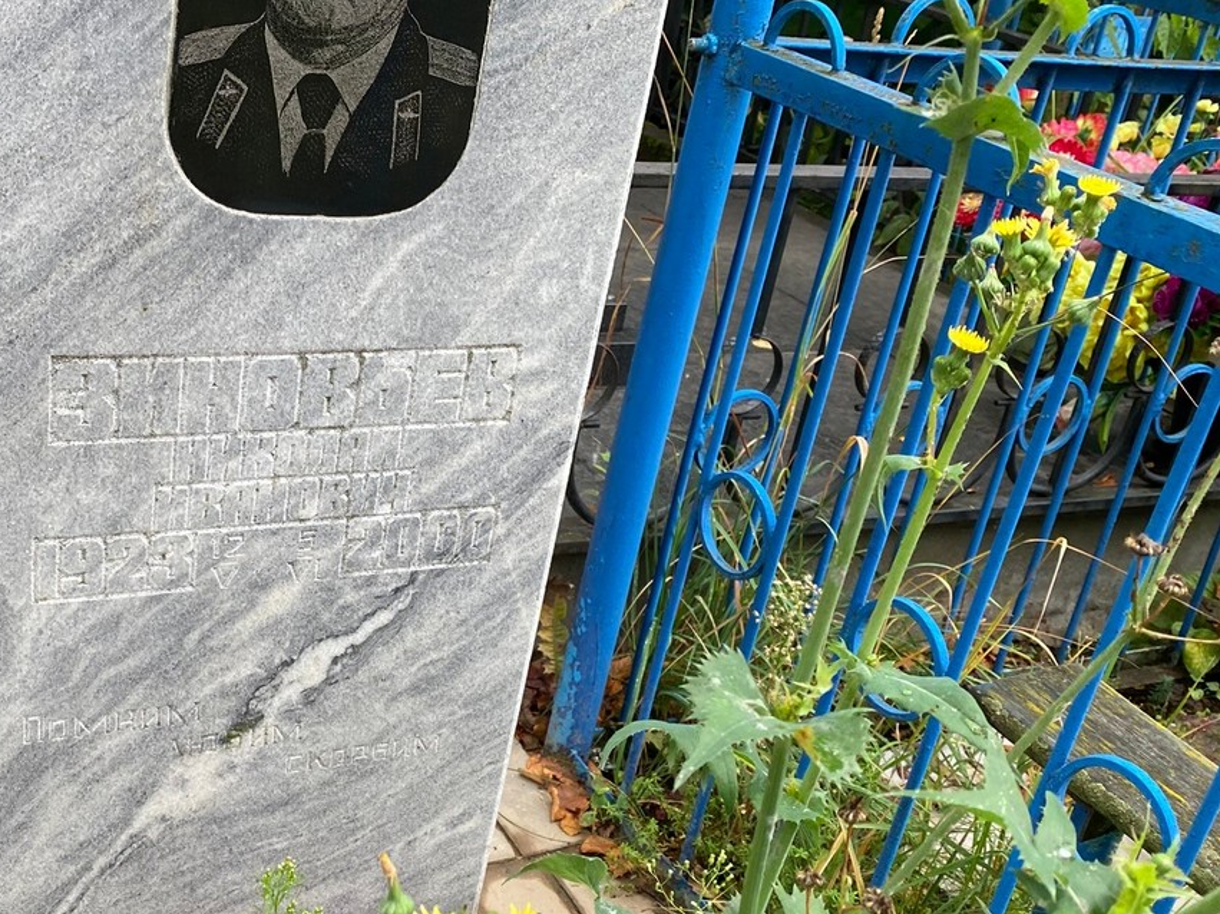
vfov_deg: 32.8
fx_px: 1551
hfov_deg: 42.3
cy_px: 544
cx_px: 393
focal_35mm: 44
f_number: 1.8
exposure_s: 1/142
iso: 32
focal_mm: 4.25
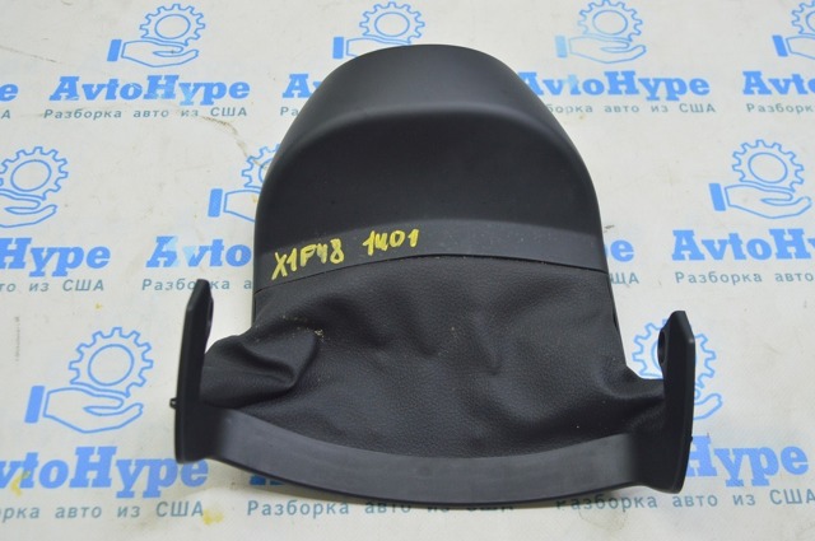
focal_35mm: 38
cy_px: 270
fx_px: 848
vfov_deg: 35.4
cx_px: 408
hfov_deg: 51.3
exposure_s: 1/20
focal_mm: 25
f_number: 5.6
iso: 400
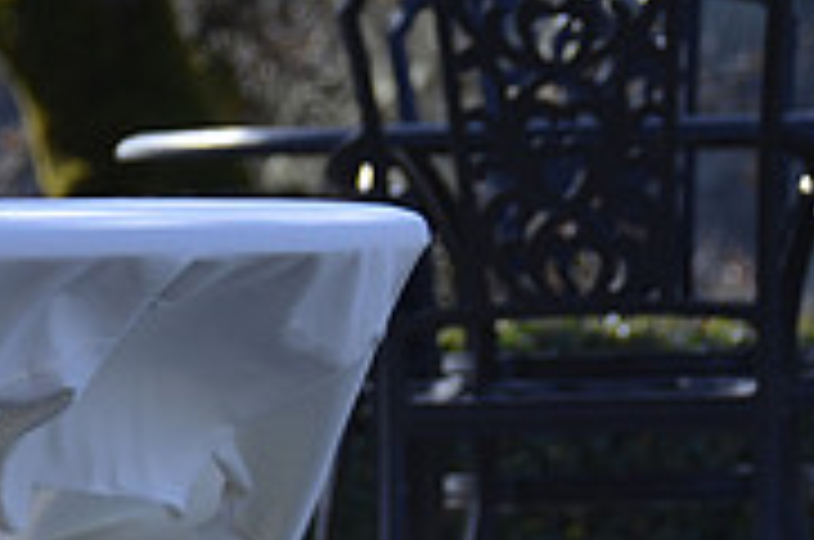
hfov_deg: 3.2
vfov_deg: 2.1
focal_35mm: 651
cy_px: 338
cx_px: -441
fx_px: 14685
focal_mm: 135
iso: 280
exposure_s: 1/500
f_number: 5.6
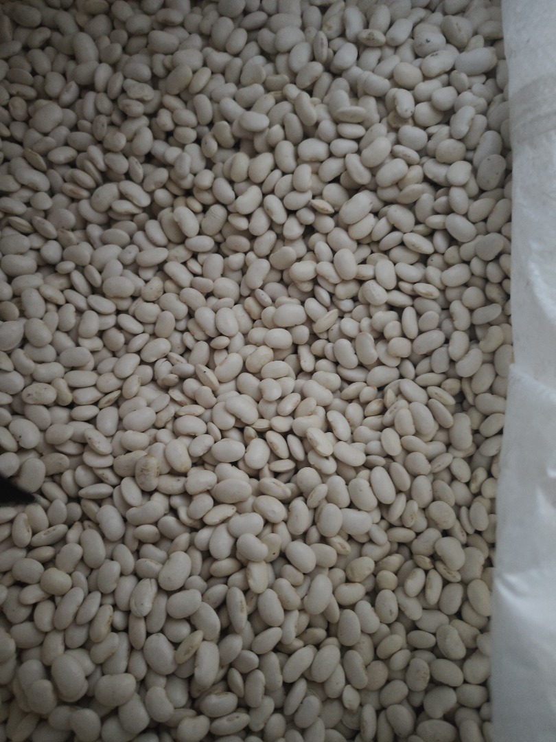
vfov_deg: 71.6
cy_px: 371
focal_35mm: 24
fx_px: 514
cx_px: 278
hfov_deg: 56.8
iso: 4172
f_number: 1.9
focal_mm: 6.92
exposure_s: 1/20
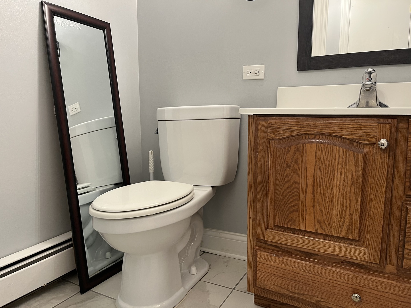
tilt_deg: -8.4
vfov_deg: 53.1
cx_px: 206
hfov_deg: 67.3
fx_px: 309
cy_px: 154
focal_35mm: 26
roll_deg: -0.2
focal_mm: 5.1
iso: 200
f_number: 1.6
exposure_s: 1/60
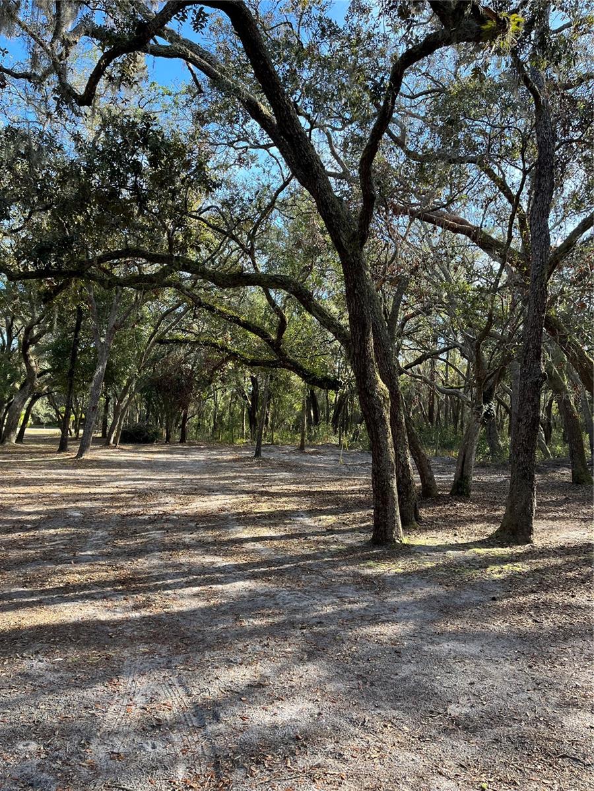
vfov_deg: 67.3
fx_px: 595
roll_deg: -3.3
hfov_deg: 53.1
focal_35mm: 26
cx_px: 297
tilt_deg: +2.9
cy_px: 396
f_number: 1.6
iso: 50
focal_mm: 5.1
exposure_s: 1/335
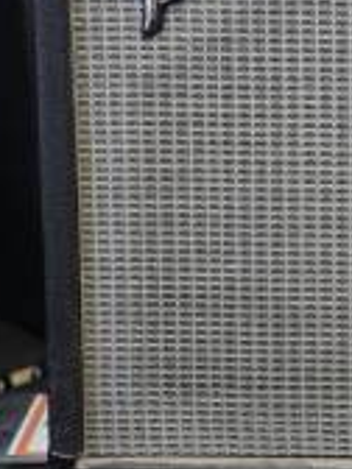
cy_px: 20
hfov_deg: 18.7
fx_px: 963
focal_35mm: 71
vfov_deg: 26.2
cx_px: 500
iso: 100
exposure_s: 1/120
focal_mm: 5.4
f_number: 1.8
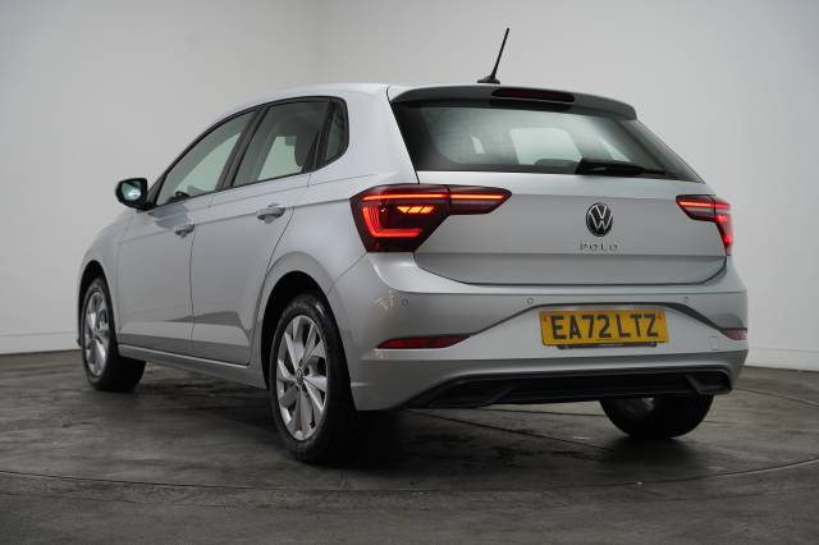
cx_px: 410
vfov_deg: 24.4
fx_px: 1262
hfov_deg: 36.0
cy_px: 272
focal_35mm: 56
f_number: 4
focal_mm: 55.5
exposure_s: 1/160
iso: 800
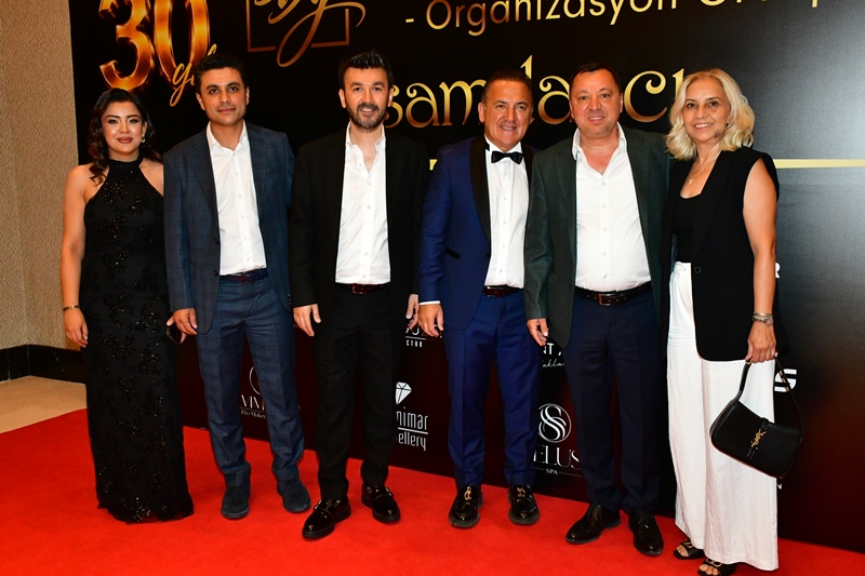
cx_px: 432
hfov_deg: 53.1
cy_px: 288
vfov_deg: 36.9
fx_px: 865
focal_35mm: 36
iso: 3200
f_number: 10
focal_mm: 24
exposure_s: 1/125
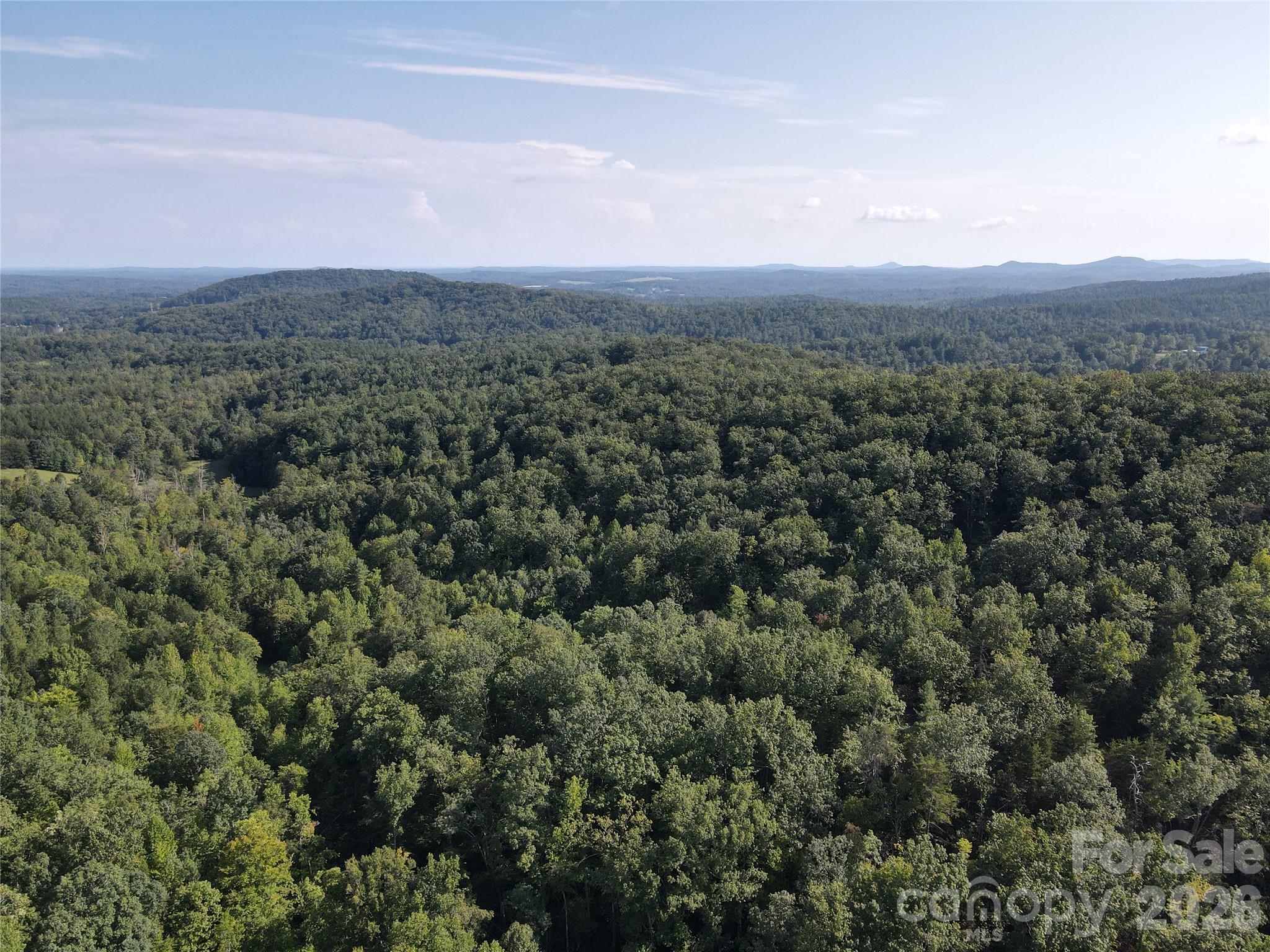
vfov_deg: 56.8
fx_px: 881
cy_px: 476
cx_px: 635
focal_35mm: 24
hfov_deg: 71.6
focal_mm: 4.5
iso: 100
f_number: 2.8
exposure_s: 1/640
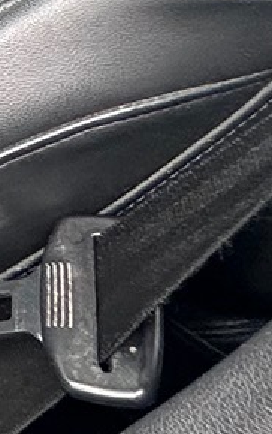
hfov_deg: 7.4
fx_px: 1218
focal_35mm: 103
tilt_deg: -40.1
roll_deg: -0.4
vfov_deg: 17.2
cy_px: -299
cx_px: -912
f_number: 2.2
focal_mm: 2.22
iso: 125
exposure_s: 1/99
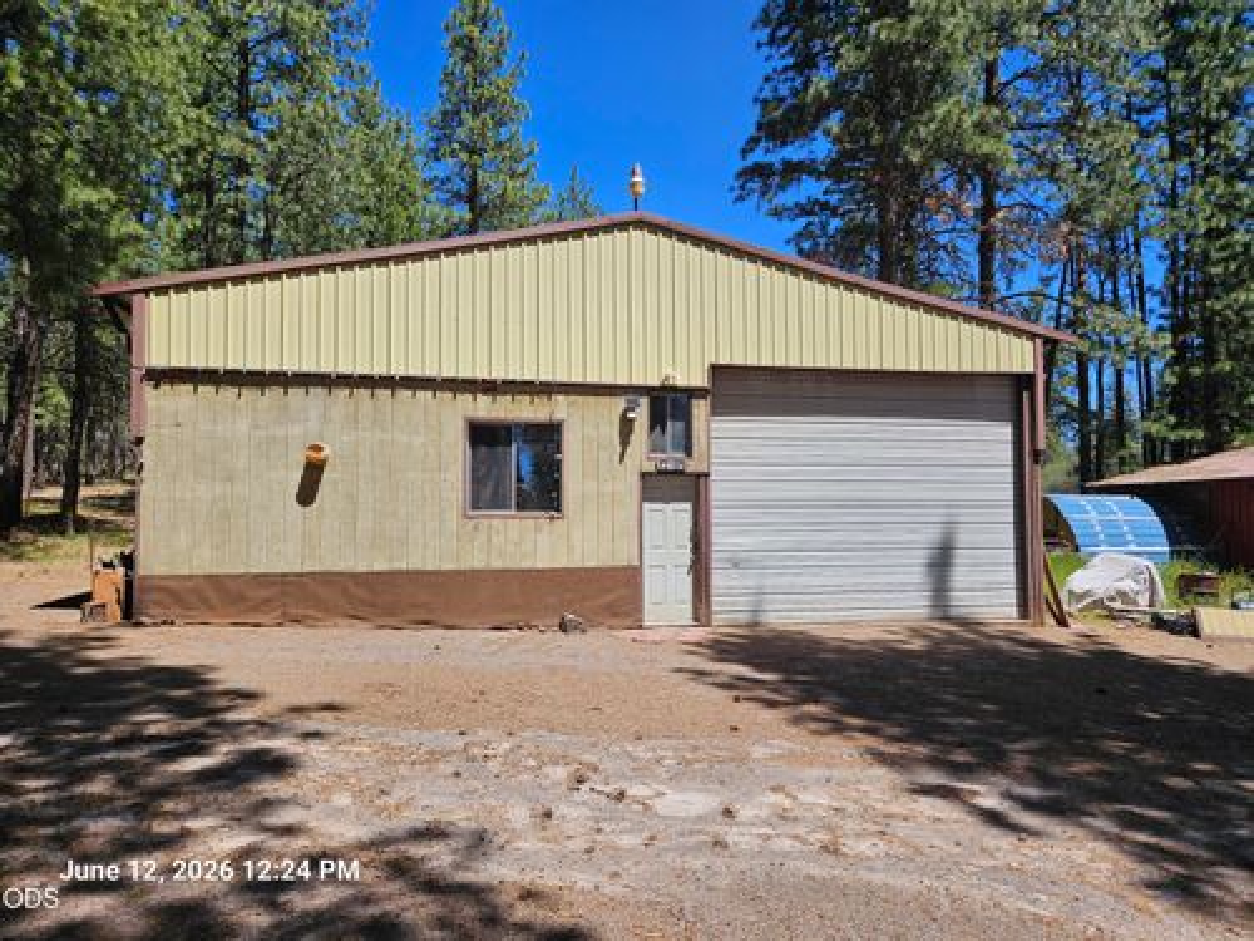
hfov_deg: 73.9
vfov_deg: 58.9
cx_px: 627
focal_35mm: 23
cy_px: 470
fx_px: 833
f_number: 1.8
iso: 32
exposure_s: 1/2000
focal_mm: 5.4
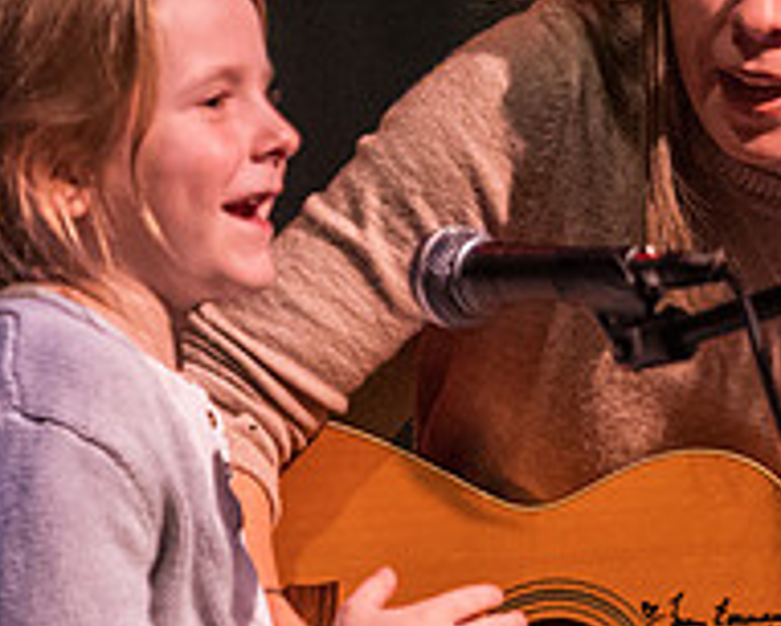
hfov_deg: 3.8
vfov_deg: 3.1
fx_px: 11679
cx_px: 557
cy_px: 397
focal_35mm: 505
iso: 6400
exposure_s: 1/200
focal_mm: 139
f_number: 4
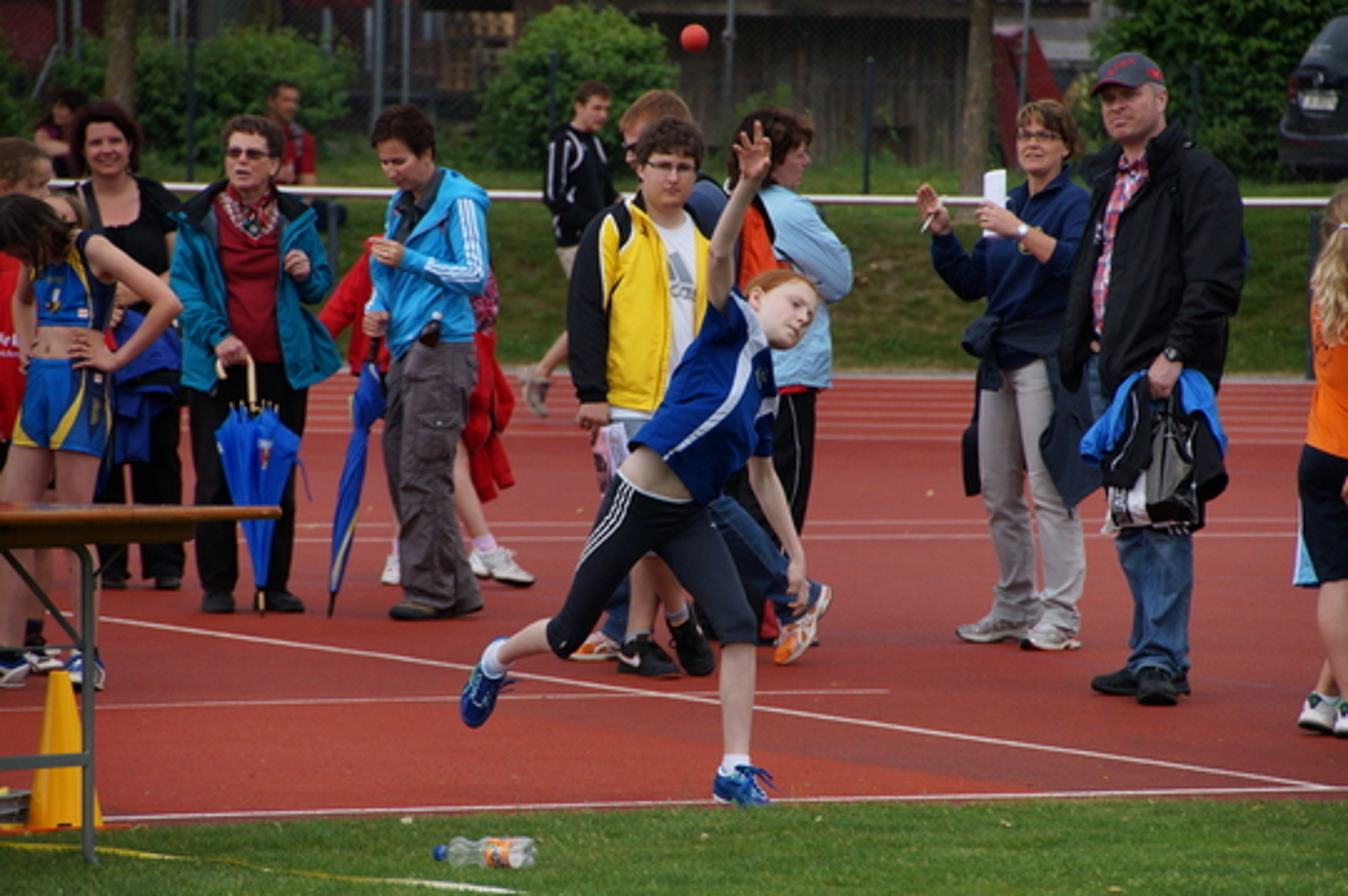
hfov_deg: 8.6
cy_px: 448
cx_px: 674
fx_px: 8978
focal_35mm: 240
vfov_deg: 5.7
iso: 800
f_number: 6.3
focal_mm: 160
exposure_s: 1/2000
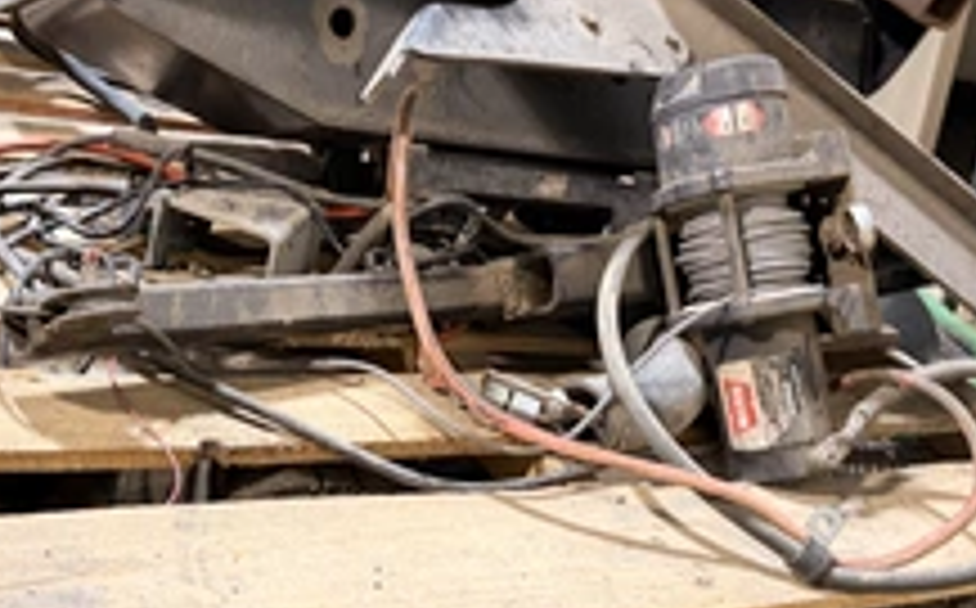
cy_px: 288
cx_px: 396
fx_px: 1249
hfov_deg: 42.5
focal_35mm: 47
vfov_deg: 27.3
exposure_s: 1/60
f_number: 1.78
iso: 400
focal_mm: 6.76
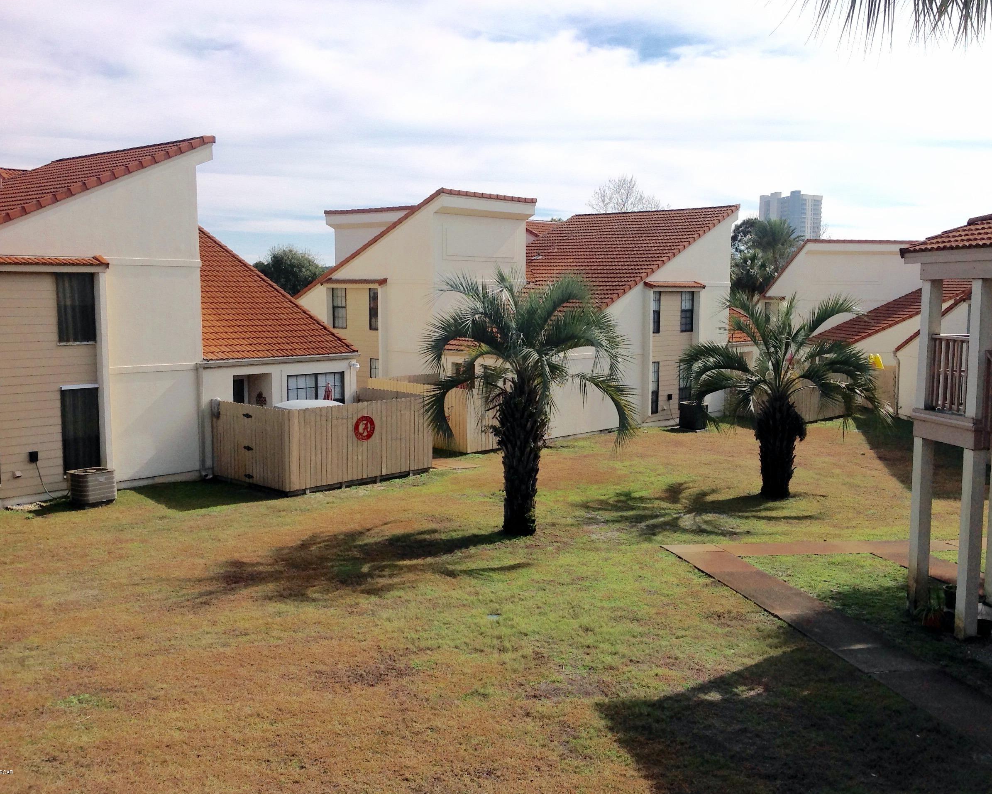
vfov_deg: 40.1
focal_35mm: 37
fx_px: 1086
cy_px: 396
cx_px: 518
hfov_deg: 49.1
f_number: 2.4
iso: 50
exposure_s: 1/2519
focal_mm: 4.28
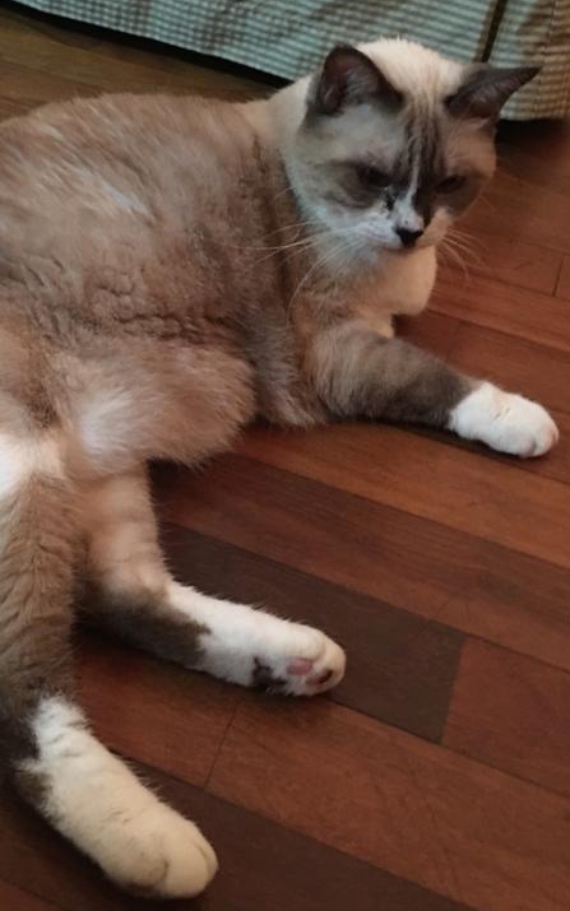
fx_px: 1093
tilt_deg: -35.6
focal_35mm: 44
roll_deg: -8.4
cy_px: 329
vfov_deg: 44.8
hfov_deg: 28.9
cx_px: 163
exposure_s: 1/4
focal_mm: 4.15
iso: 125
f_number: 2.2
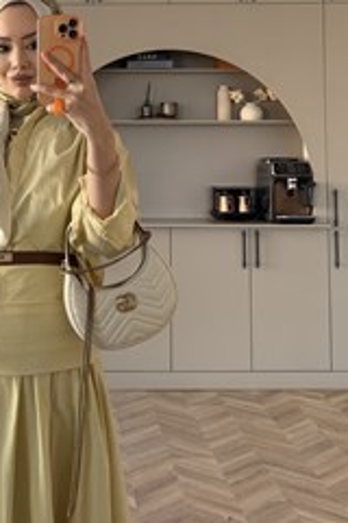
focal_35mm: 43
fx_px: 623
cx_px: 28
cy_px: 199
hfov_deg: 29.7
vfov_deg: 45.1
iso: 160
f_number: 1.78
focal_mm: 6.76
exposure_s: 1/121
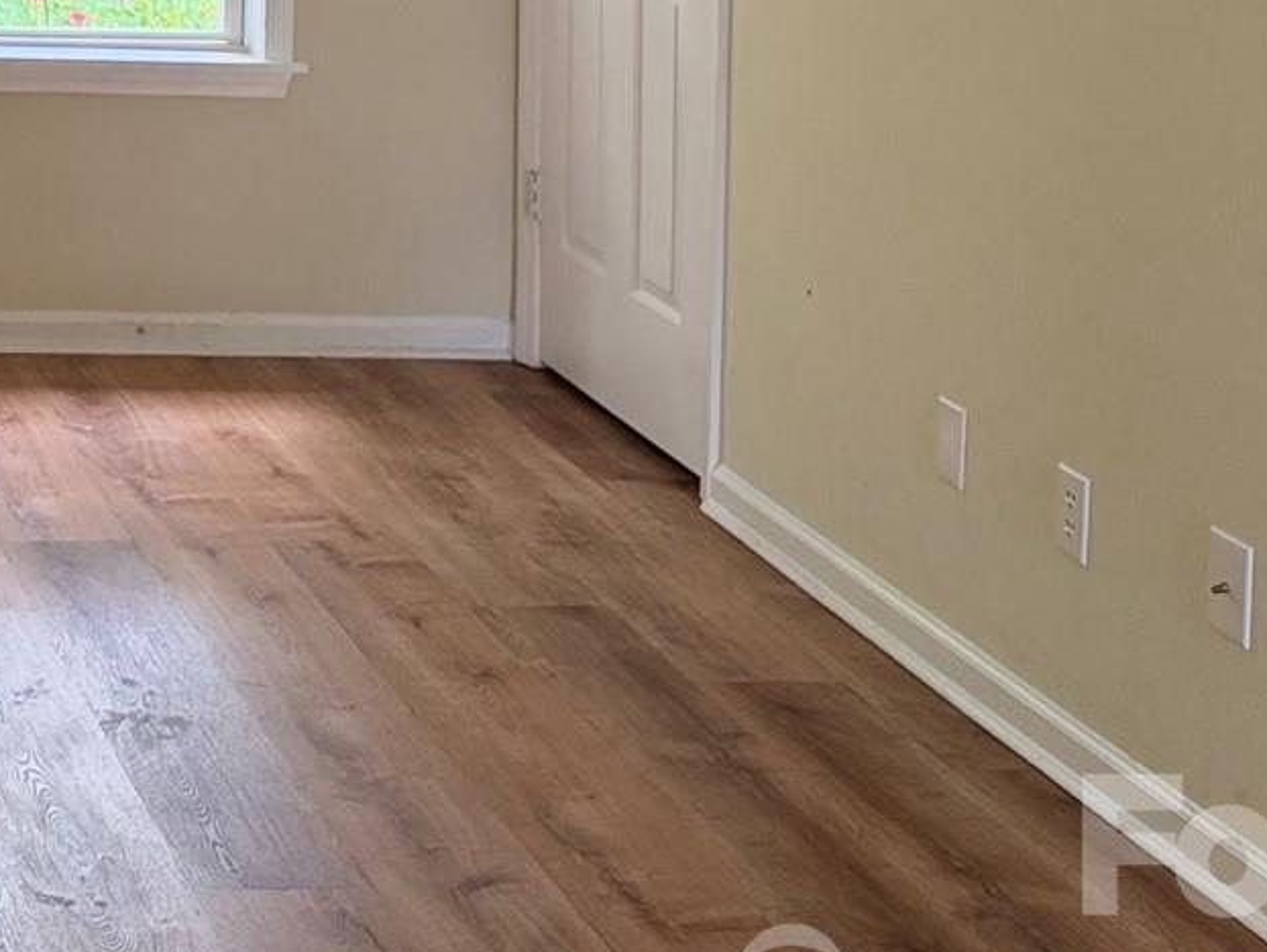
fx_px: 2893
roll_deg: -0.3
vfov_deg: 17.2
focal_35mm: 79
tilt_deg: -1.2
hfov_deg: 22.3
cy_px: -391
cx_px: -354
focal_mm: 6.76
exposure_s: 1/151
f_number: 1.78
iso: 200
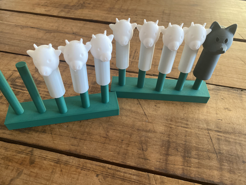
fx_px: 185
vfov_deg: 53.1
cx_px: 123
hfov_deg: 67.3
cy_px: 92
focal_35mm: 26
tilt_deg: -48.1
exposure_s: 1/60
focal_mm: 4.25
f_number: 1.8
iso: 400
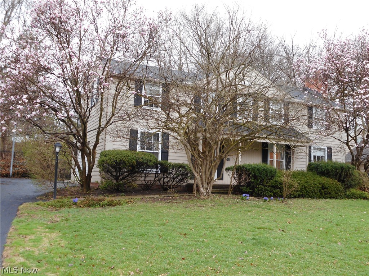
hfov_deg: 47.9
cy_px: 138
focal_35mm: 39
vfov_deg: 36.8
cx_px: 184
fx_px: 416
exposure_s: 1/30
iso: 110
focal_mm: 6.9
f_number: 4.5
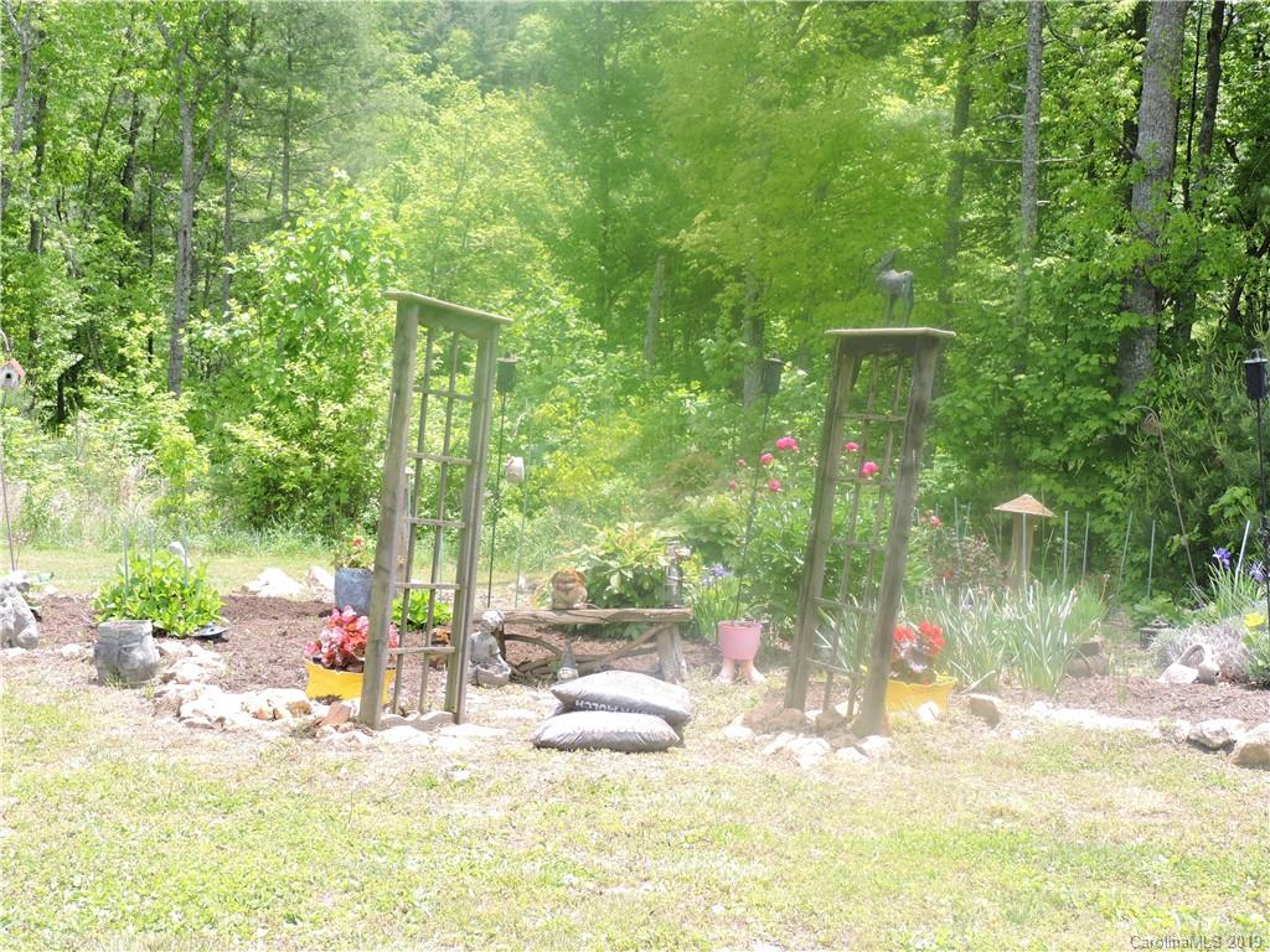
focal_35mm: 50
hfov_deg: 38.2
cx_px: 635
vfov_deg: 29.1
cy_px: 476
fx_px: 1834
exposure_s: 1/200
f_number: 3.6
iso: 100
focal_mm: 8.9
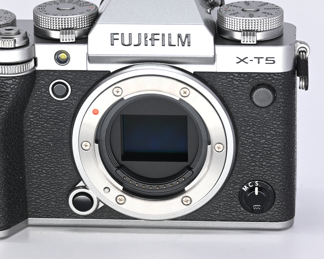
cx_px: 153
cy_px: 130
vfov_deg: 8.0
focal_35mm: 194
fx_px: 1860
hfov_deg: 10.0
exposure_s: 1/200
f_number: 9
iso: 500
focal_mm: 115
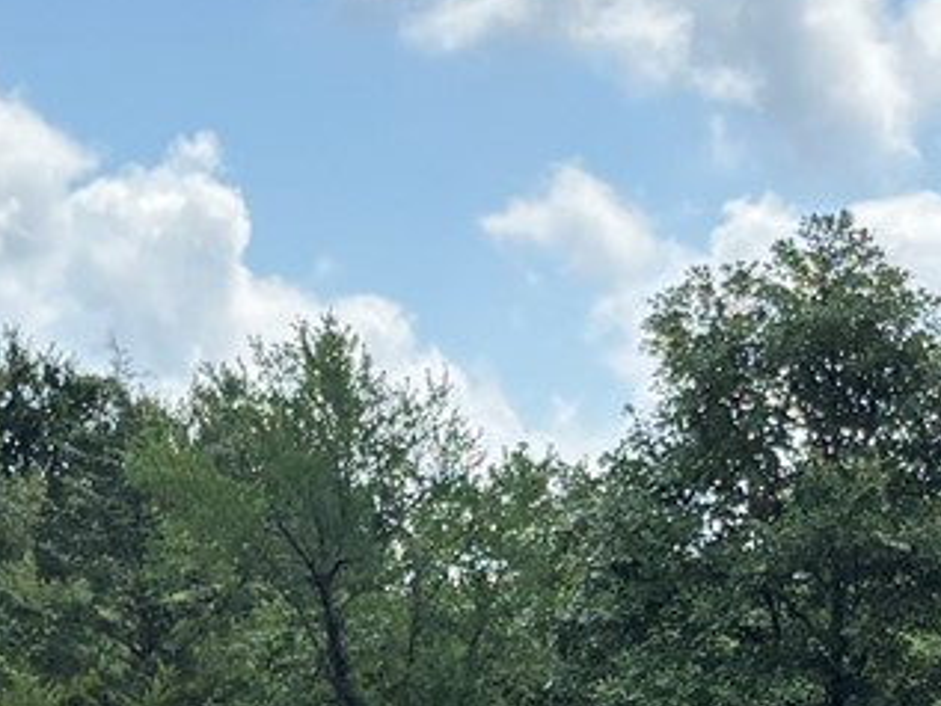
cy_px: 952
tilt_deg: +1.0
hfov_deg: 11.7
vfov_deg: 8.7
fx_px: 4569
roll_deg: +0.1
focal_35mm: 168
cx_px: 870
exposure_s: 1/2283
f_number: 1.6
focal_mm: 5.96
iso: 64
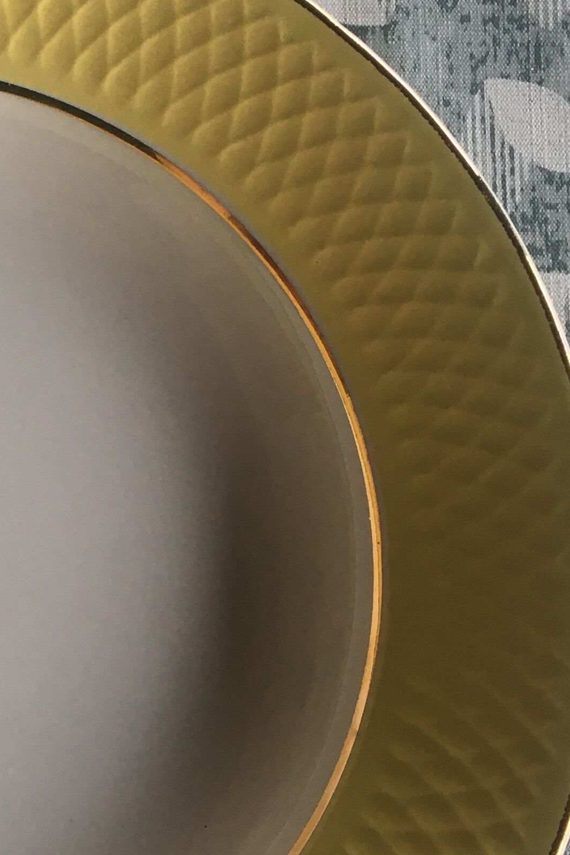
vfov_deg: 26.6
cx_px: -144
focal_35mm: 76
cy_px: 458
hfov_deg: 17.0
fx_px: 1804
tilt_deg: -81.4
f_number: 2.2
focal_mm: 4.15
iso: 25
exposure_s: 1/33
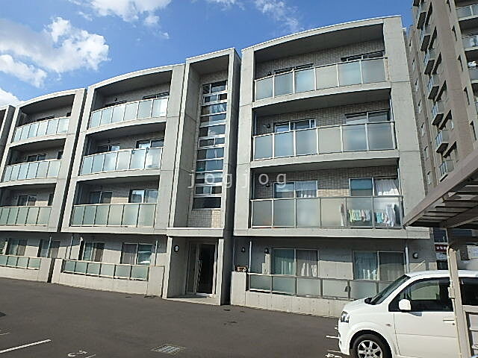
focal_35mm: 21
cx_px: 239
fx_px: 290
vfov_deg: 63.4
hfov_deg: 79.0
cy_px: 179
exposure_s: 1/1000
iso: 125
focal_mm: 3.7
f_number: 3.5
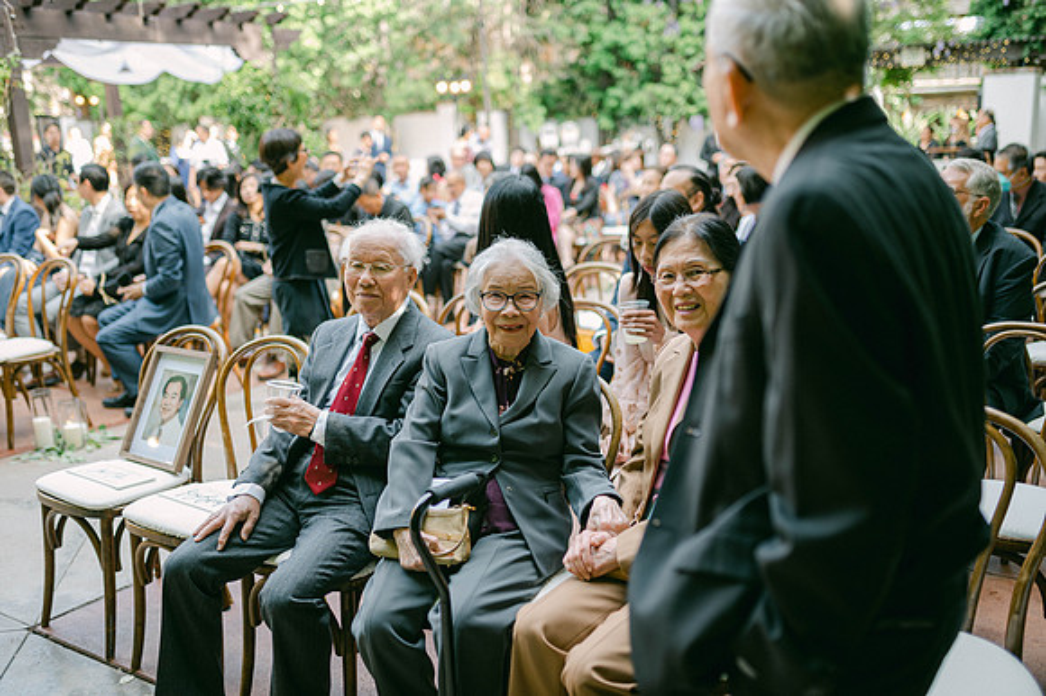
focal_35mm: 35
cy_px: 348
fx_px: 1016
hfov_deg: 54.5
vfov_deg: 37.8
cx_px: 523
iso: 100
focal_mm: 35
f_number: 1.8
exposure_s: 1/160
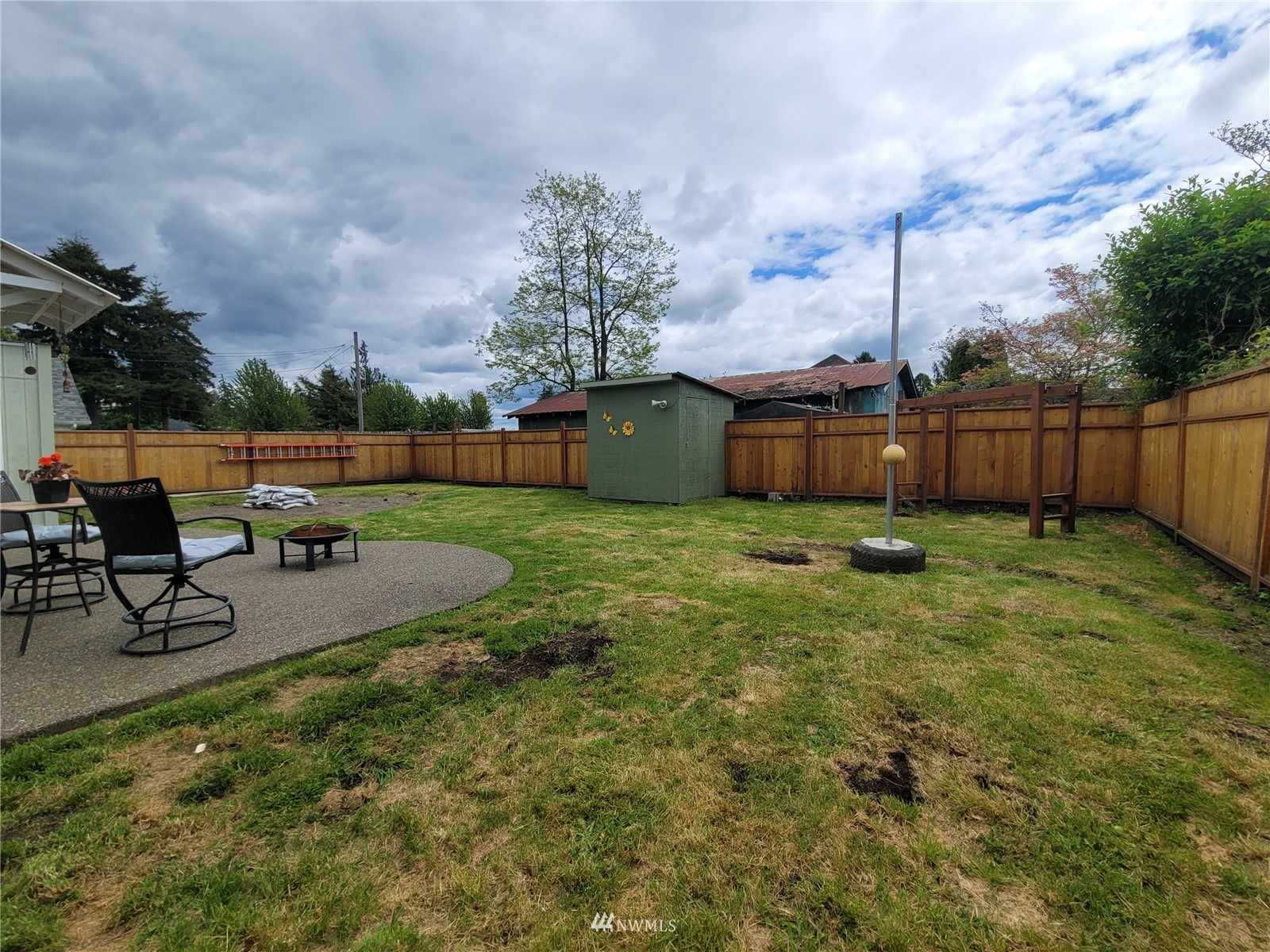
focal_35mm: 13
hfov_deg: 106.2
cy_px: 476
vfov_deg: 89.9
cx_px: 635
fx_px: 477
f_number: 2.2
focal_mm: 2.2
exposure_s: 1/2679
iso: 50
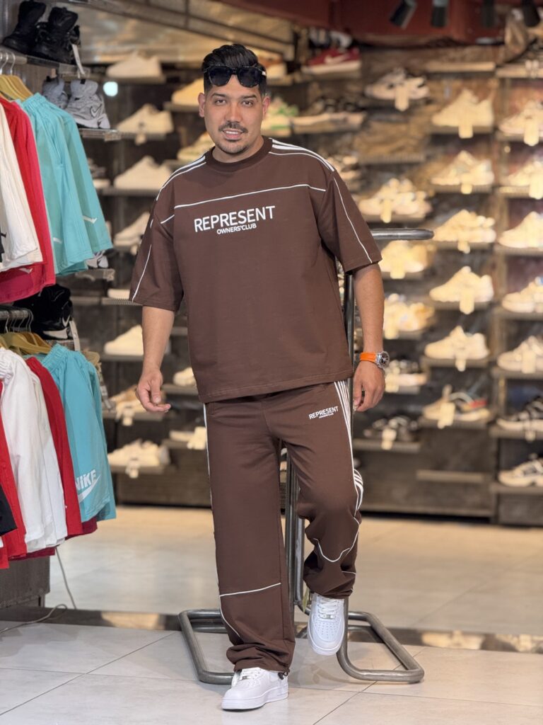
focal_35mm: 120
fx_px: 2510
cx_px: 272
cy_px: 362
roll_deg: -1.7
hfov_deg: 12.3
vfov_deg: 16.4
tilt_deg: -2.3
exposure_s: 1/100
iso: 400
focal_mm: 15.66
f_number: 2.8
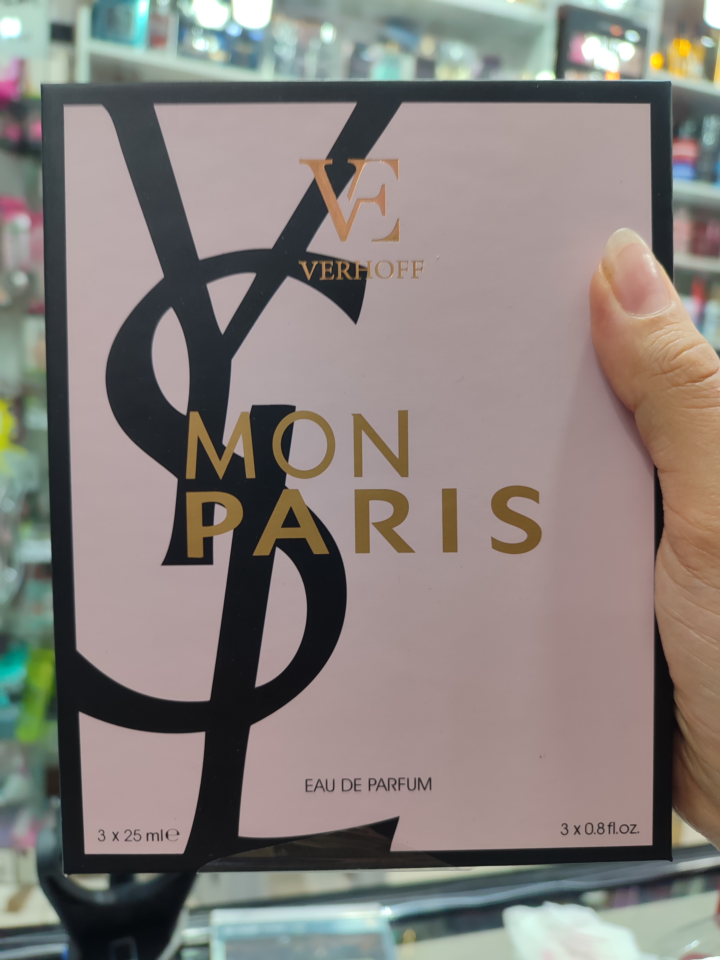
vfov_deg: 69.4
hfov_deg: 54.9
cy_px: 480
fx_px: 693
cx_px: 360
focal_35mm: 25
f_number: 1.89
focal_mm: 5.95
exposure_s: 1/50
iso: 129
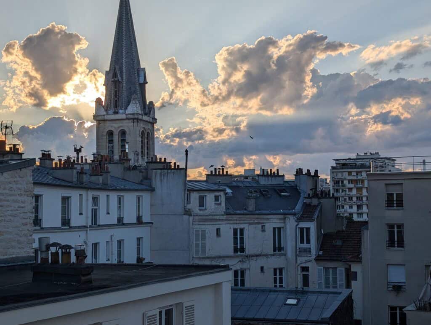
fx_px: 611
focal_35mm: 49
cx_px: 216
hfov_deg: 38.9
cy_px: 162
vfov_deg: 29.7
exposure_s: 1/2717
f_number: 1.7
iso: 22
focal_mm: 6.9
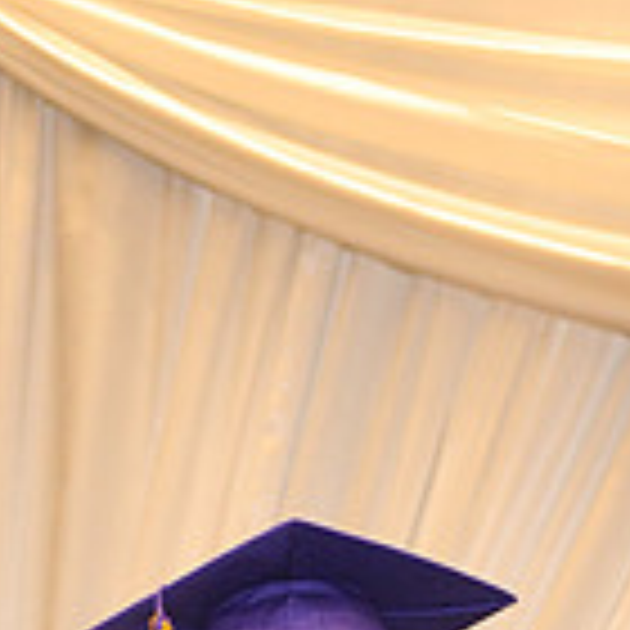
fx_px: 6157
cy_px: 1292
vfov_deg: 5.7
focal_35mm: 299
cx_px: 472
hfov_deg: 5.9
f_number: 5.6
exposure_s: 1/60
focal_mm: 85
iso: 1250
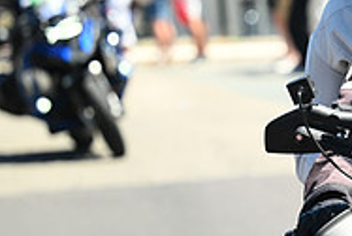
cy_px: 92
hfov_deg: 6.4
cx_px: 516
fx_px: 3121
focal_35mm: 319
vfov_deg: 4.3
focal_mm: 103
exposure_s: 1/1250
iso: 200
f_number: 3.2
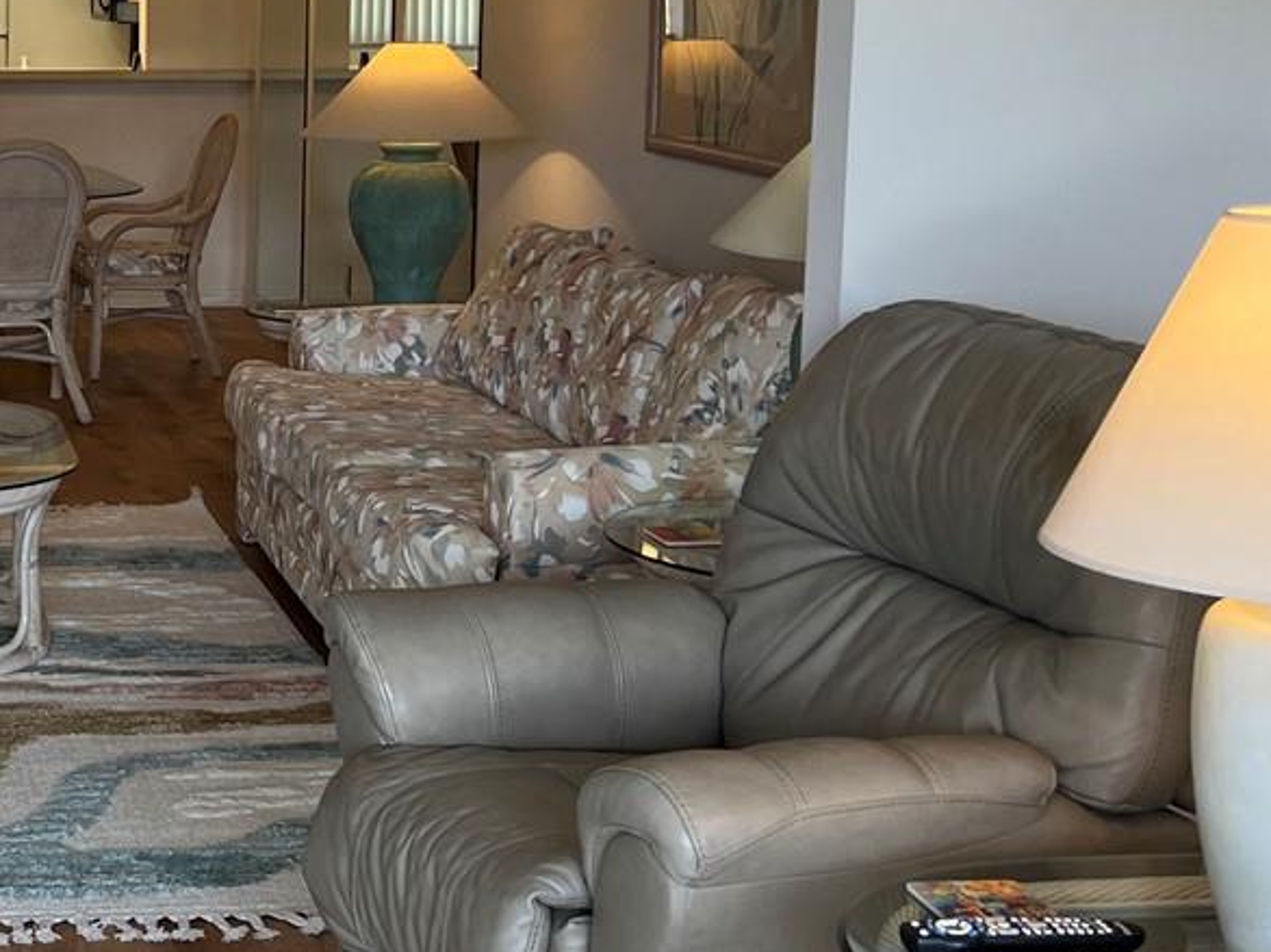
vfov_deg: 20.6
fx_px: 2606
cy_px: 301
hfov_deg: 26.0
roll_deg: -0.2
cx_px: -4
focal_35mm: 71
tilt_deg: -7.3
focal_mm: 5.7
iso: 50
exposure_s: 1/139
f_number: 1.5
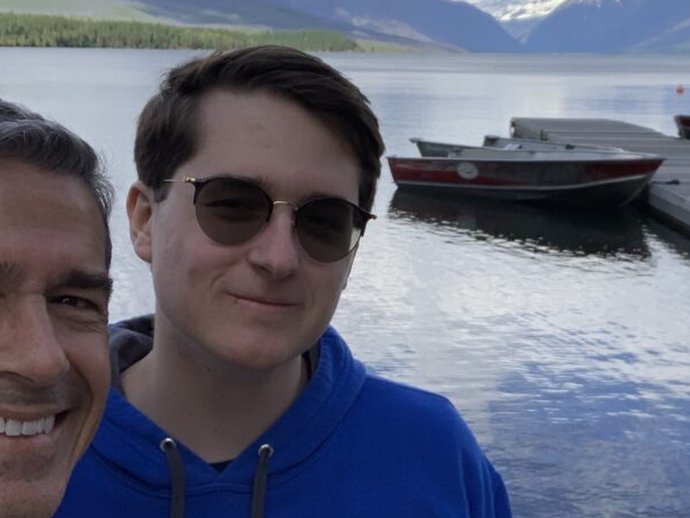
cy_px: 258
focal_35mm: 57
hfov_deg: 33.6
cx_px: 436
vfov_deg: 25.7
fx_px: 1137
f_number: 2.2
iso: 16
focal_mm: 2.87
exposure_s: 1/1295
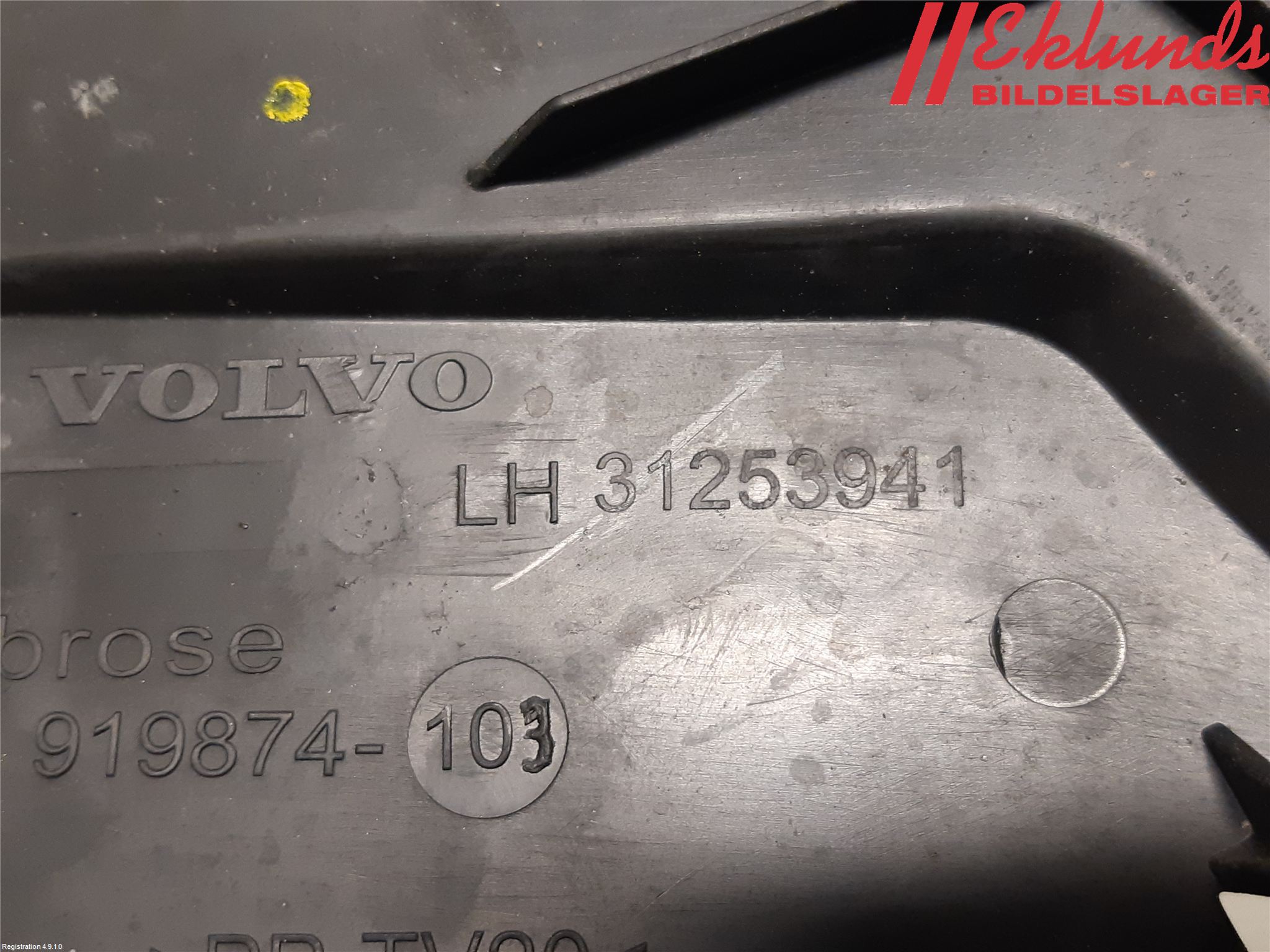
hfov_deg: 67.3
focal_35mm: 26
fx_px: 954
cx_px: 635
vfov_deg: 53.1
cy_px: 476
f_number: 1.7
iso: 160
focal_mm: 3.93
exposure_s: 1/50
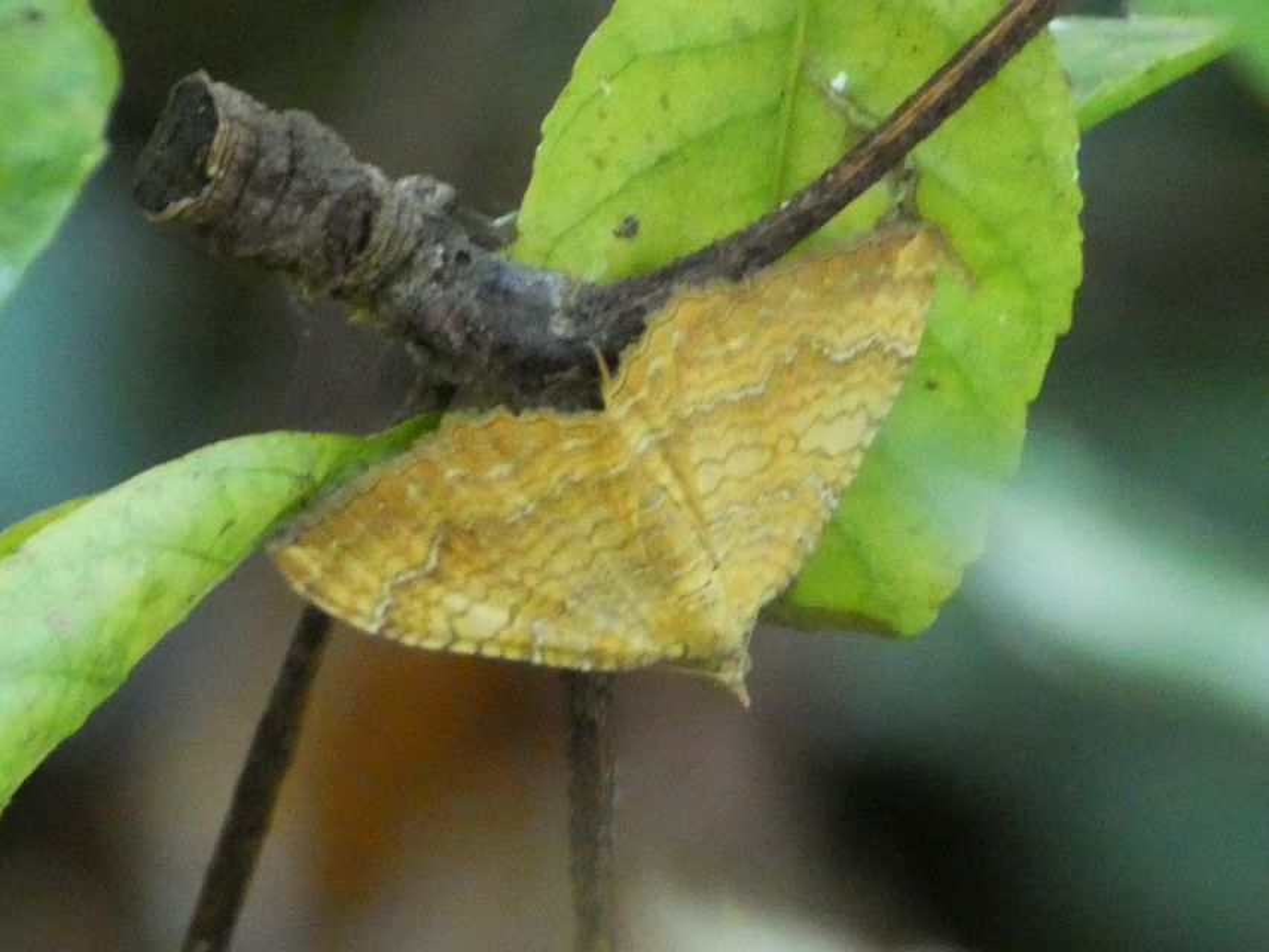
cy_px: 476
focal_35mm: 778
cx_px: 634
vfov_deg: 1.9
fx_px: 28525
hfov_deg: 2.5
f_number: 5.6
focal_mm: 139.4
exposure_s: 1/15
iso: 1600
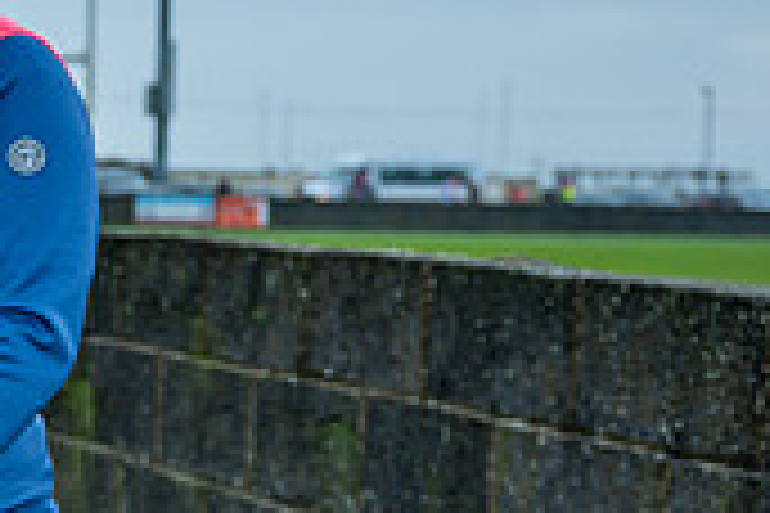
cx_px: -459
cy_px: 250
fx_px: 2609
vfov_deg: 11.2
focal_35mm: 122
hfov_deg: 15.2
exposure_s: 1/200
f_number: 4
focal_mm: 36
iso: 100
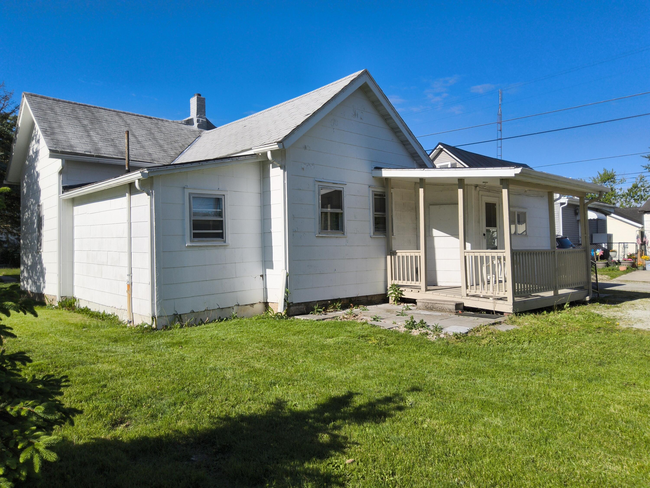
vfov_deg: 54.9
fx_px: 469
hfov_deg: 69.4
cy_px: 244
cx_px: 325
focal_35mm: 25
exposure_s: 1/2579
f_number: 2
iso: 32
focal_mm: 3.08
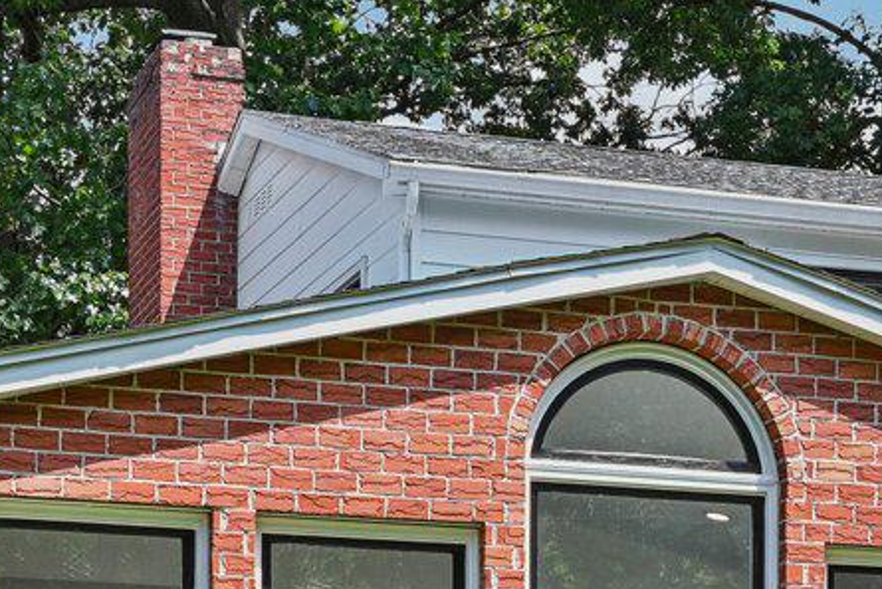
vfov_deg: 11.9
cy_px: 427
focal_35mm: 115
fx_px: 2818
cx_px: 706
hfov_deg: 17.6
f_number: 8
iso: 400
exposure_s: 1/320
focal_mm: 25
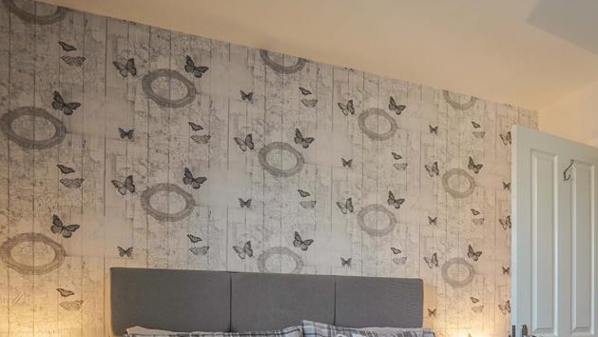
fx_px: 507
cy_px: 323
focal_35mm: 32
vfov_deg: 34.0
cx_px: 417
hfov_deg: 59.0
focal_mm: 16
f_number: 4
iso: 1600
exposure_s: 1/160
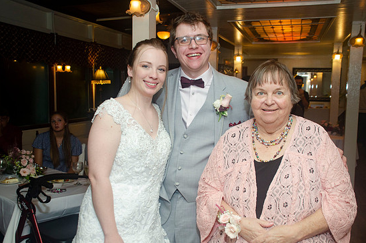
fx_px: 386
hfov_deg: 50.8
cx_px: 181
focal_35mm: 38
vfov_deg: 34.9
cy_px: 128
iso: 400
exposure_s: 1/60
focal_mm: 24
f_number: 3.8
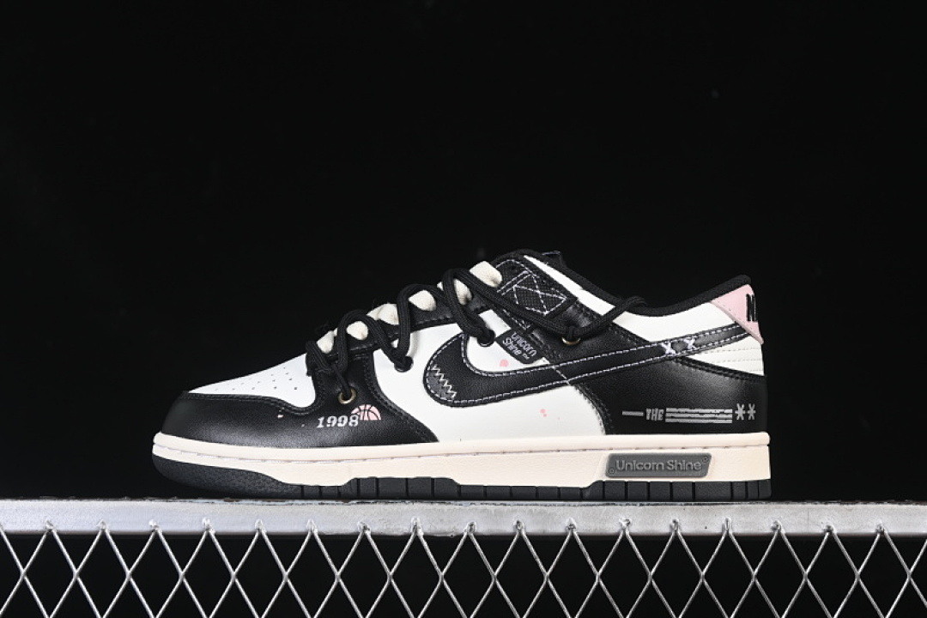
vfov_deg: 18.2
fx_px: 1931
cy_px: 309
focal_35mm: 75
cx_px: 464
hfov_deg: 27.0
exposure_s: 1/60
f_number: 6.3
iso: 160
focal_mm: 50
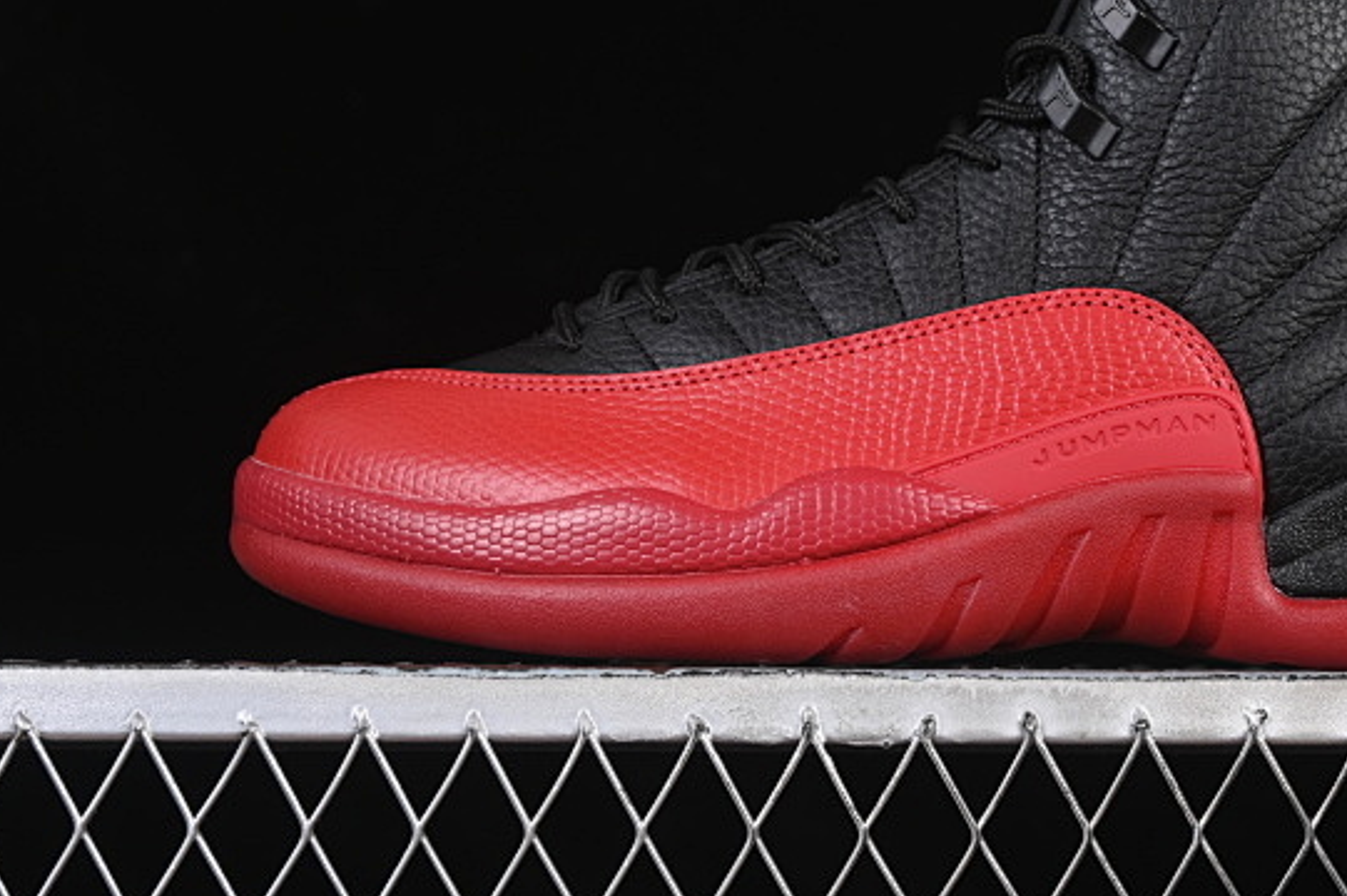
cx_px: 959
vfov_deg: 12.3
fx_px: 4151
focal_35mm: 111
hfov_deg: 18.4
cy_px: 258
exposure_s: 1/60
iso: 160
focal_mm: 50
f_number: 6.3
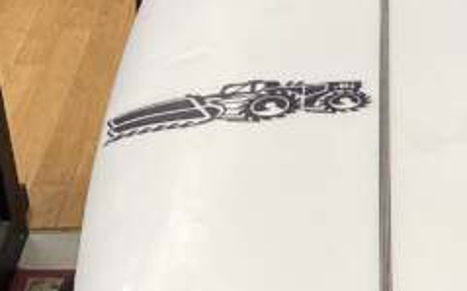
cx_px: 397
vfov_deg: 11.9
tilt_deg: -34.2
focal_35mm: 110
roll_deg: +1.9
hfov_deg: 18.7
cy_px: 211
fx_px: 1399
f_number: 2.4
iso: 64
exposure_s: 1/120
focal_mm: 3.3
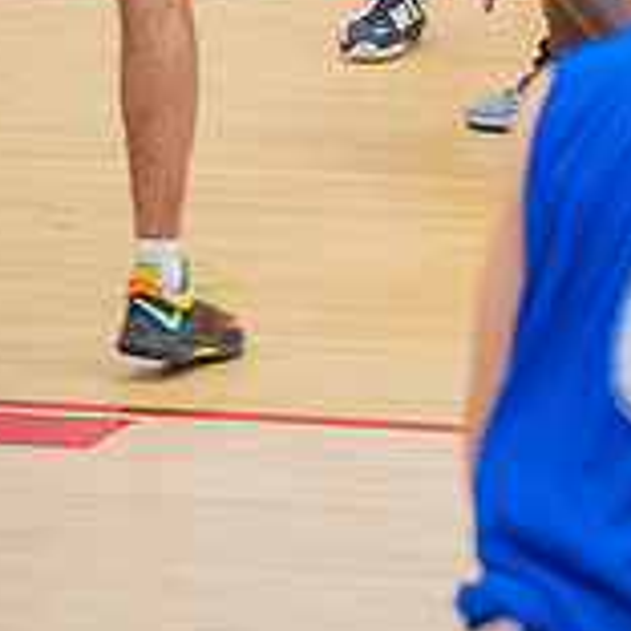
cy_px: -247
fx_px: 8332
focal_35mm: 404
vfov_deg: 4.3
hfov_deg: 4.3
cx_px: 540
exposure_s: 1/250
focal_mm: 165
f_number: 5.3
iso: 1000
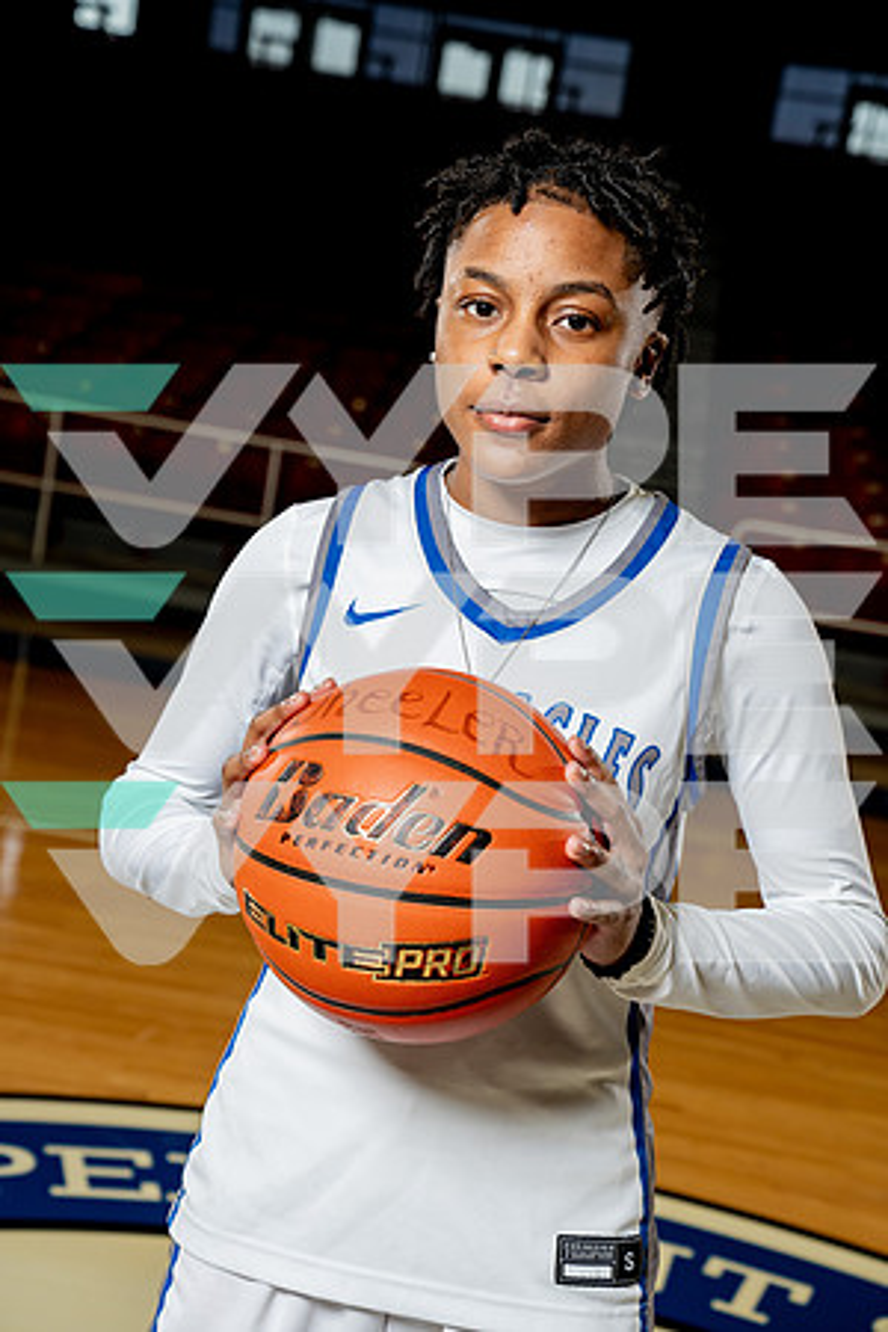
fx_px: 2331
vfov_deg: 31.9
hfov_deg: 21.6
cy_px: 666
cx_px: 444
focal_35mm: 63
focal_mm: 63
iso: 640
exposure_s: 1/250
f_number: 5.6
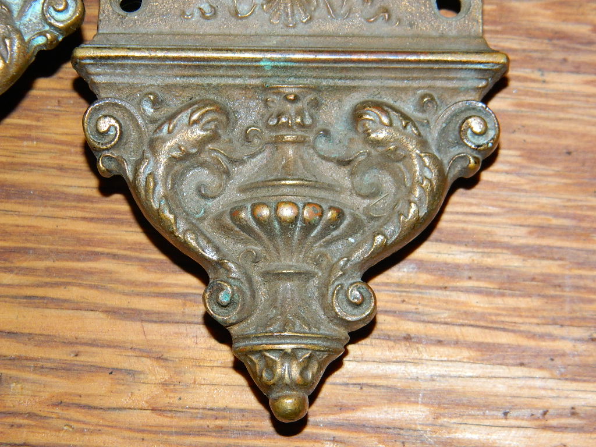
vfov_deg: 14.4
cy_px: 224
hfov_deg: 19.1
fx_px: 1773
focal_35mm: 103
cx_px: 298
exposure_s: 1/60
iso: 200
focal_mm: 18.6
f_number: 4.5
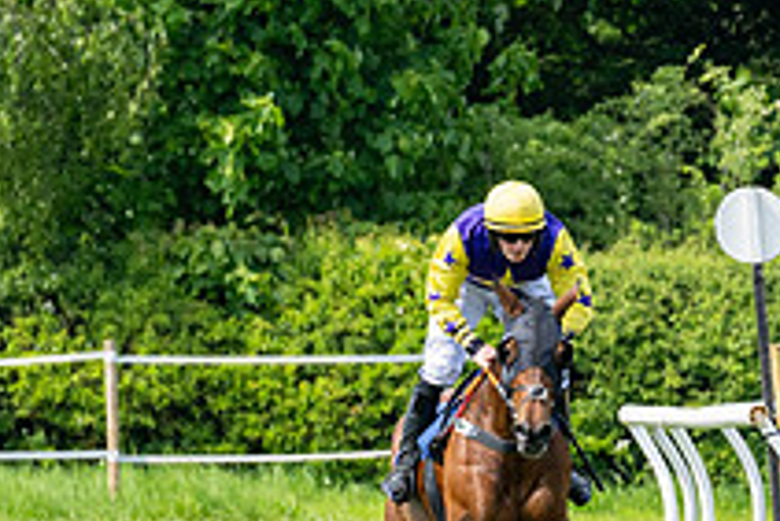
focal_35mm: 836
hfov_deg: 2.5
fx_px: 18125
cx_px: 1108
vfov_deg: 1.6
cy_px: 507
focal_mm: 195
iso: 400
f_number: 5
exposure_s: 1/1600
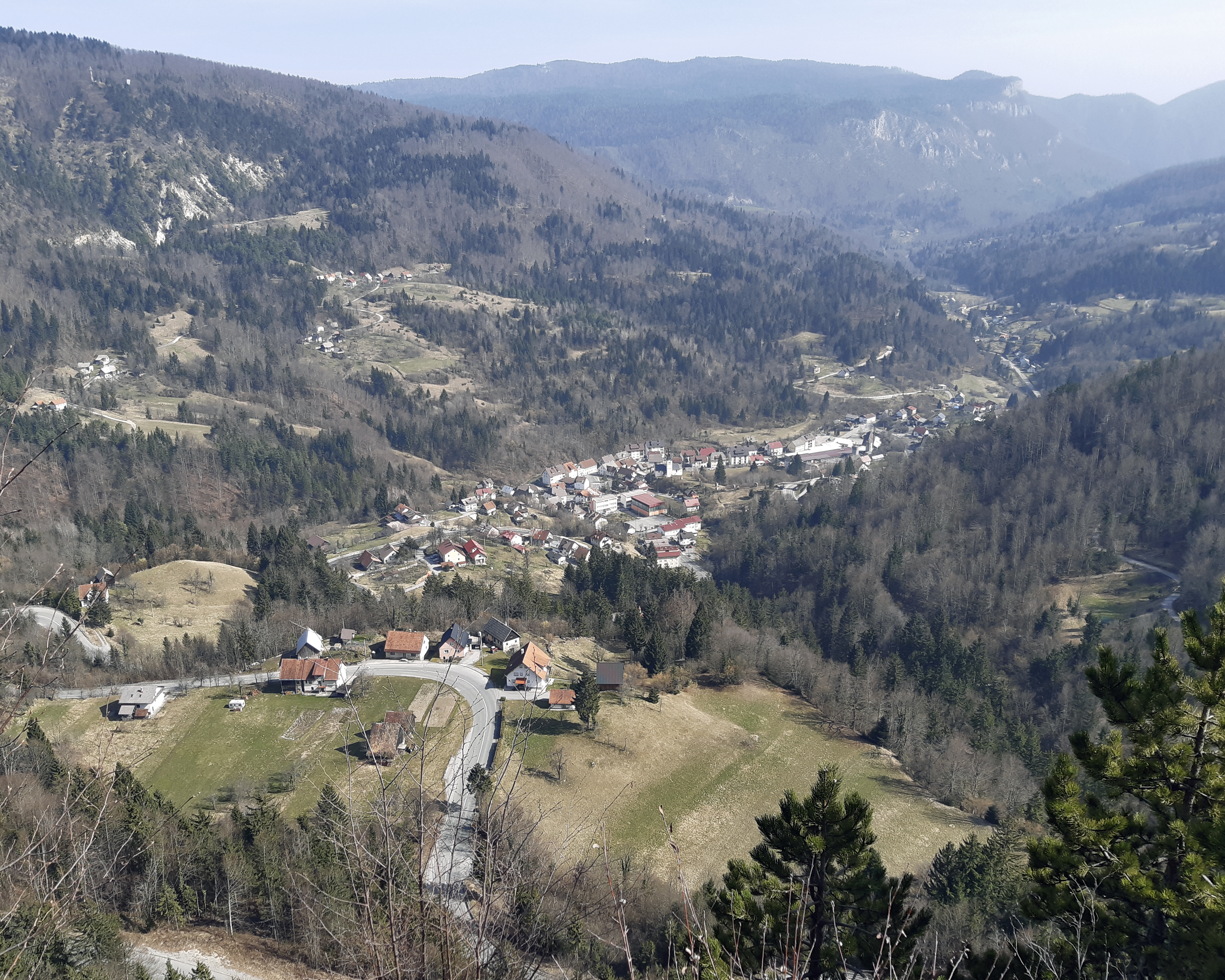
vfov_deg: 51.5
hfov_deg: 62.1
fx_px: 1015
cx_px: 570
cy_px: 497
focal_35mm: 28
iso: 40
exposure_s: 1/950
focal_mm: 3.92
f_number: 1.7
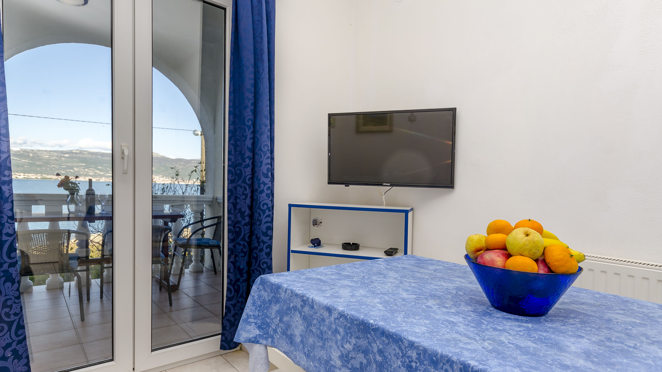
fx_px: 360
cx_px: 330
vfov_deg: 54.6
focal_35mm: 21
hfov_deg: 85.1
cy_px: 192
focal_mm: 13
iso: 100
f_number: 8
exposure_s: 1/200
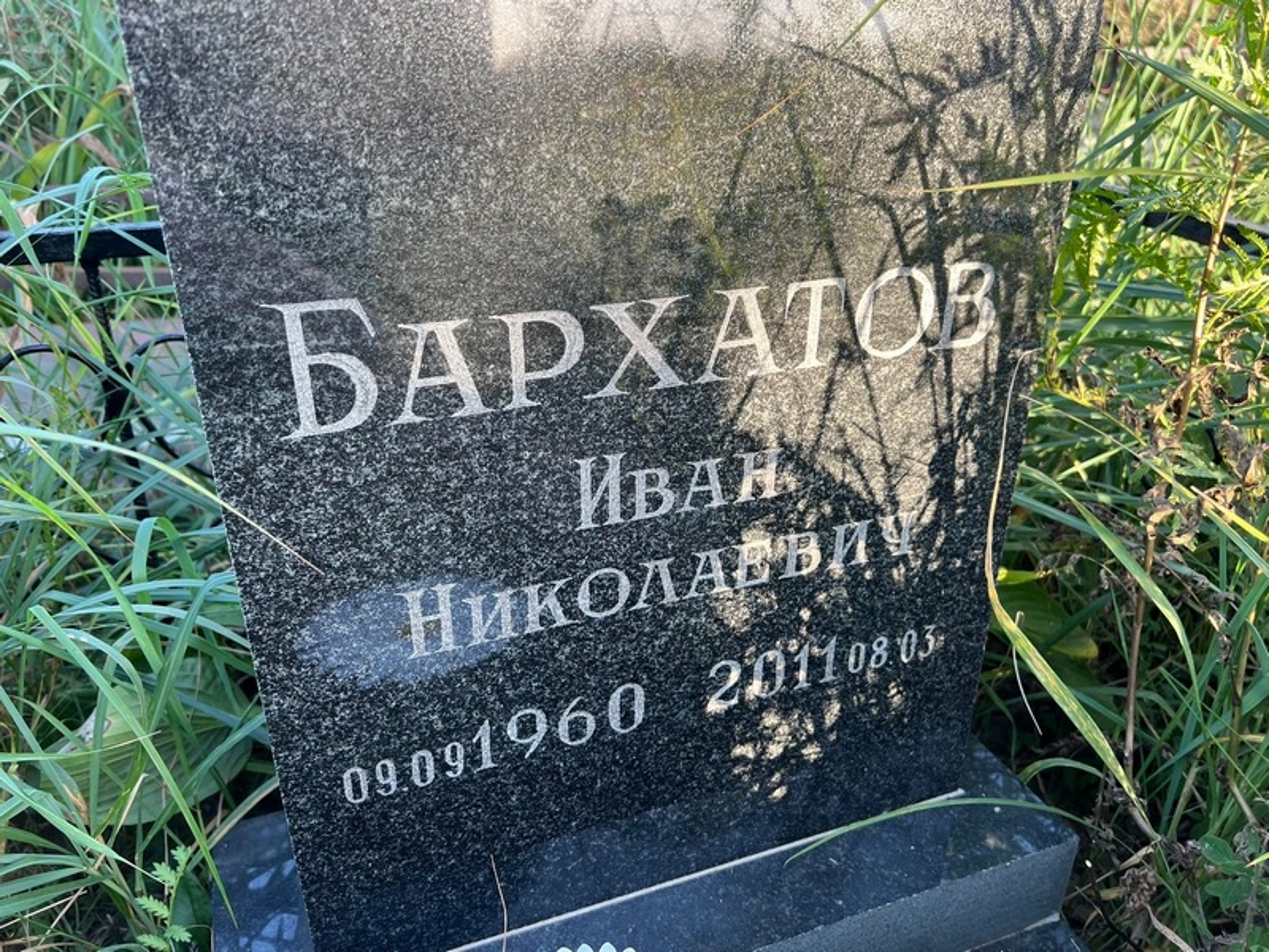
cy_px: 476
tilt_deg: -27.3
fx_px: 953
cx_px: 634
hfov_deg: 67.3
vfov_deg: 53.1
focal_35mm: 26
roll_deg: -2.4
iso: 32
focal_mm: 5.7
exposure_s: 1/137
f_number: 1.5
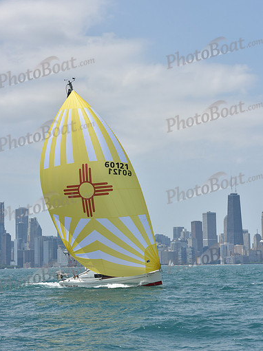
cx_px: 130
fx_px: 1054
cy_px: 160
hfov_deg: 14.2
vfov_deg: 18.9
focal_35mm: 104
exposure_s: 1/1250
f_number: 8
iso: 250
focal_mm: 95
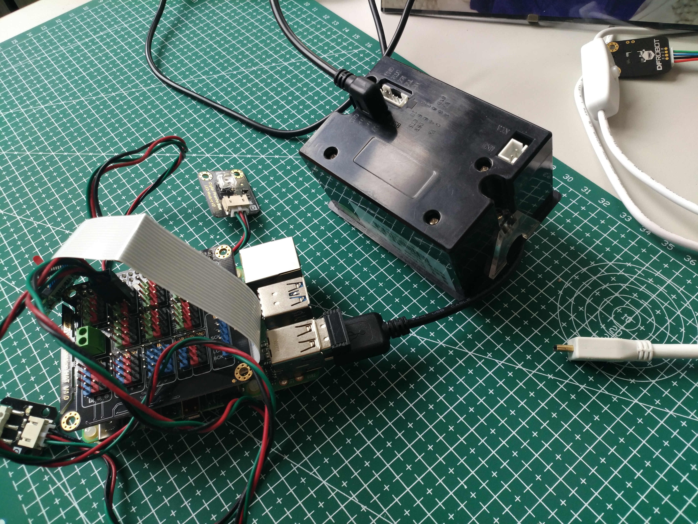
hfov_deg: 65.3
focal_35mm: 27
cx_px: 349
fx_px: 544
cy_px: 262
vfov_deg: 51.4
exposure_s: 1/33
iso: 125
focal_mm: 4.73
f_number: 2.2
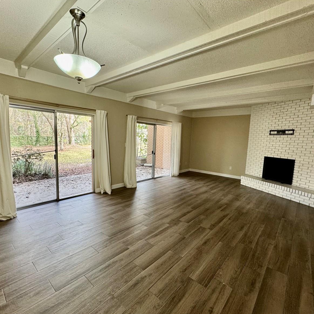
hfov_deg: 83.9
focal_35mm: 17
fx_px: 174
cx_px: 151
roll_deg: -2.2
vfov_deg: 84.0
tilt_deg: -7.8
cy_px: 160
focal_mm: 2.22
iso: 200
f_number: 2.2
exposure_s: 1/60
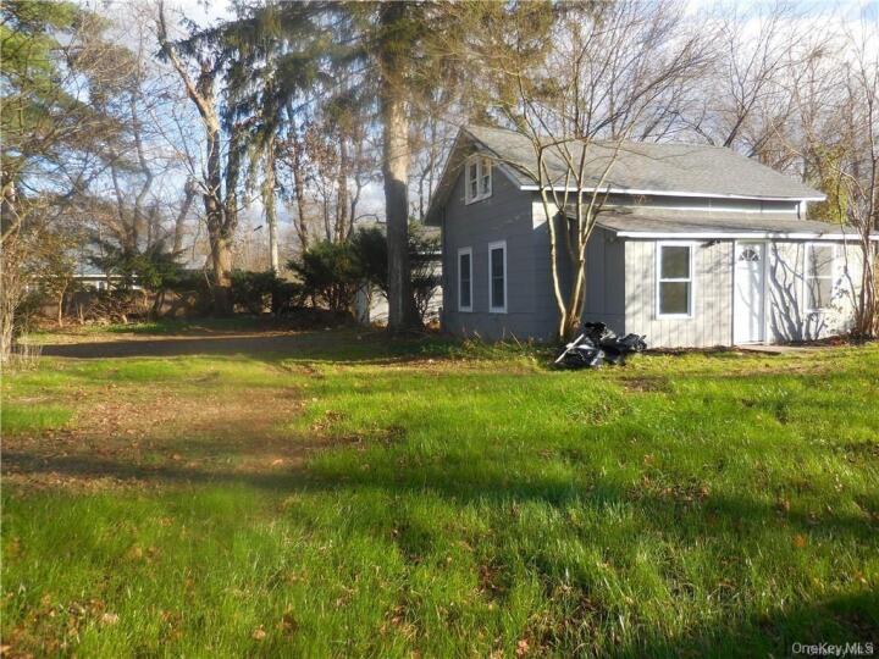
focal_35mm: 25
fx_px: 635
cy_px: 330
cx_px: 440
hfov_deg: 69.4
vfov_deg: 54.9
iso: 125
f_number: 3.3
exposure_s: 1/400
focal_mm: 4.5
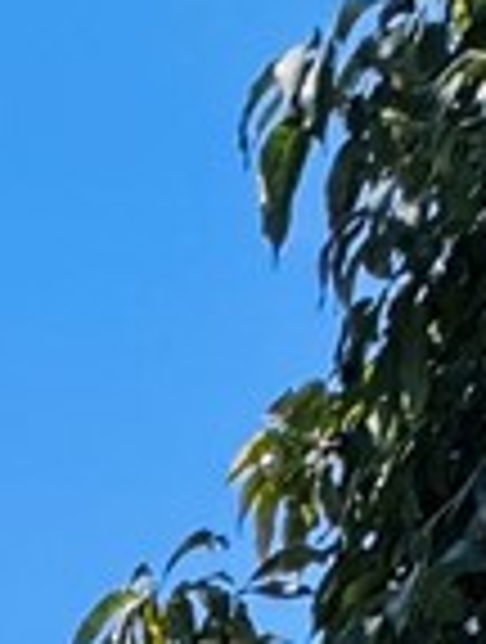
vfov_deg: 10.7
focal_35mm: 100
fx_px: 1864
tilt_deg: -6.6
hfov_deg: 12.1
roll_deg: -4.3
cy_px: 2045
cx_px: -657
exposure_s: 1/569
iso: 50
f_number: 2.2
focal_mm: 2.22
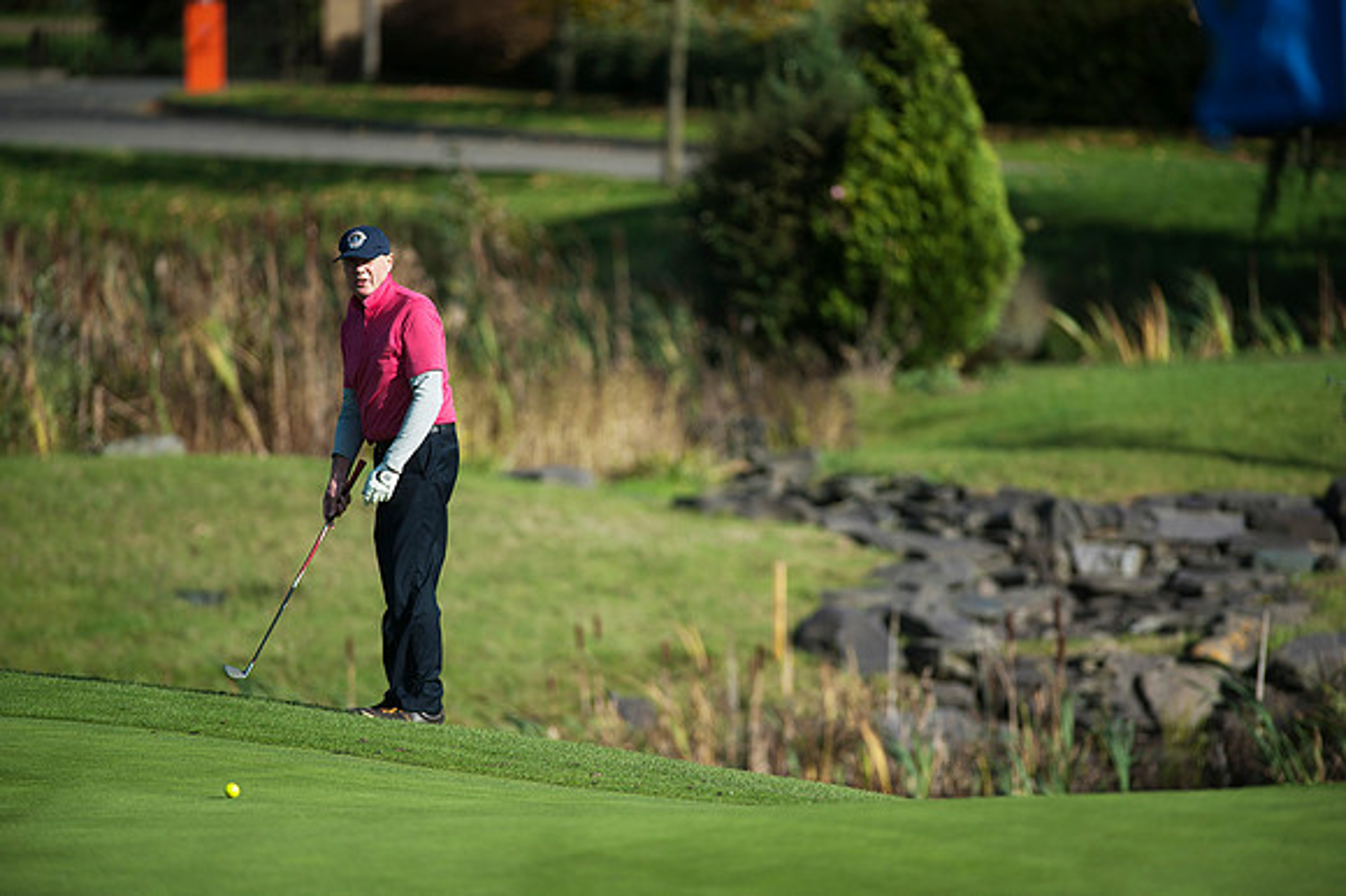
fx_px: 11210
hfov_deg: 6.9
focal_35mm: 300
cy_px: 448
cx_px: 673
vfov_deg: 4.6
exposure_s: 1/3200
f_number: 4
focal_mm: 300
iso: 400
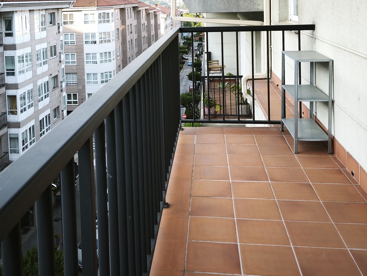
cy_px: 29
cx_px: 140
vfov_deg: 32.7
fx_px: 445
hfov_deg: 44.4
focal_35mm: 42
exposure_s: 1/200
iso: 80
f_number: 1.7
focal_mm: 5.35
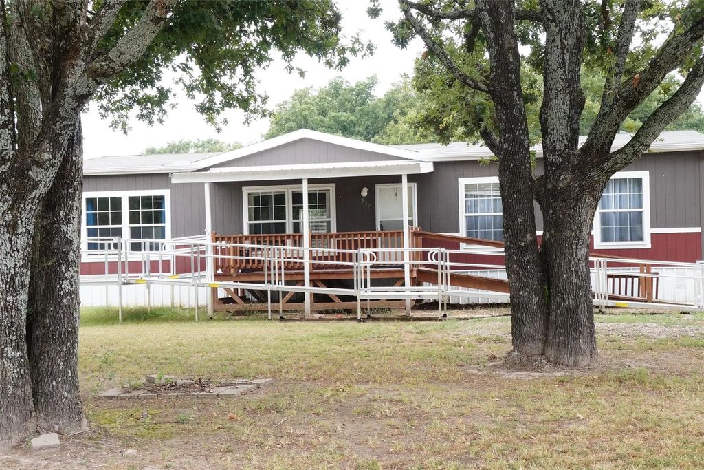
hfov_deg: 37.8
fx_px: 1027
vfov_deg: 25.8
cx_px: 352
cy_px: 235
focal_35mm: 52
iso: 400
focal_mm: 35
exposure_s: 1/100
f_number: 9
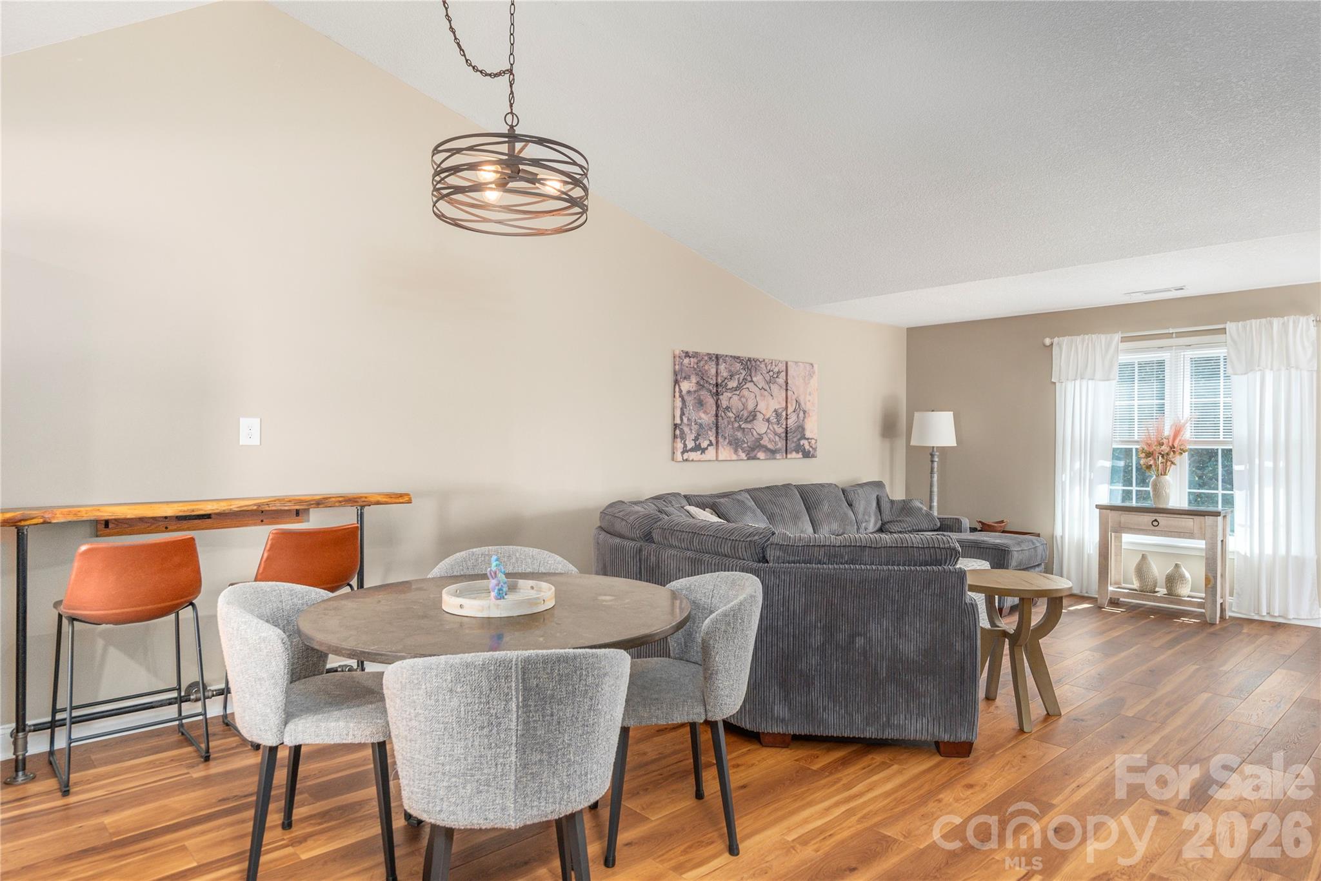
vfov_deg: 57.2
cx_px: 660
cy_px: 440
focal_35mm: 22
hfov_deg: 78.6
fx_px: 807
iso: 320
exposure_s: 1/100
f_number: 7.1
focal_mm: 22
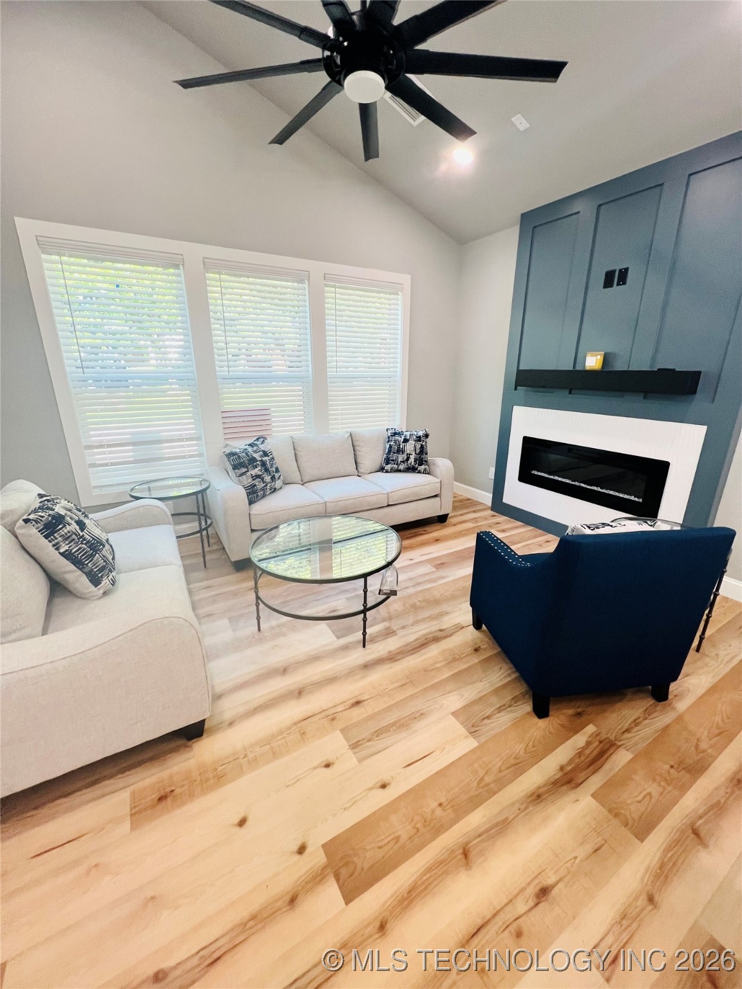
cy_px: 494
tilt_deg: -18.0
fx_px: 372
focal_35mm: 13
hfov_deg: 89.9
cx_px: 371
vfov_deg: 106.2
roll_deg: -0.1
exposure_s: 1/120
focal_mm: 1.57
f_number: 1.8
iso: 160
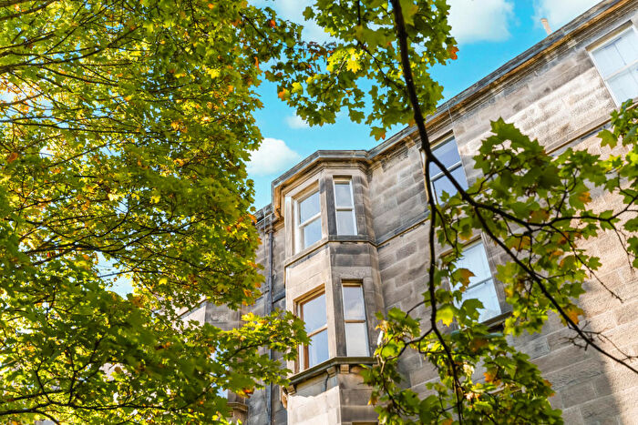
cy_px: 212
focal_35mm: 35
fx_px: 620
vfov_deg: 37.9
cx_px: 319
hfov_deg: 54.4
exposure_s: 1/100
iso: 250
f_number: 5.6
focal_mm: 35
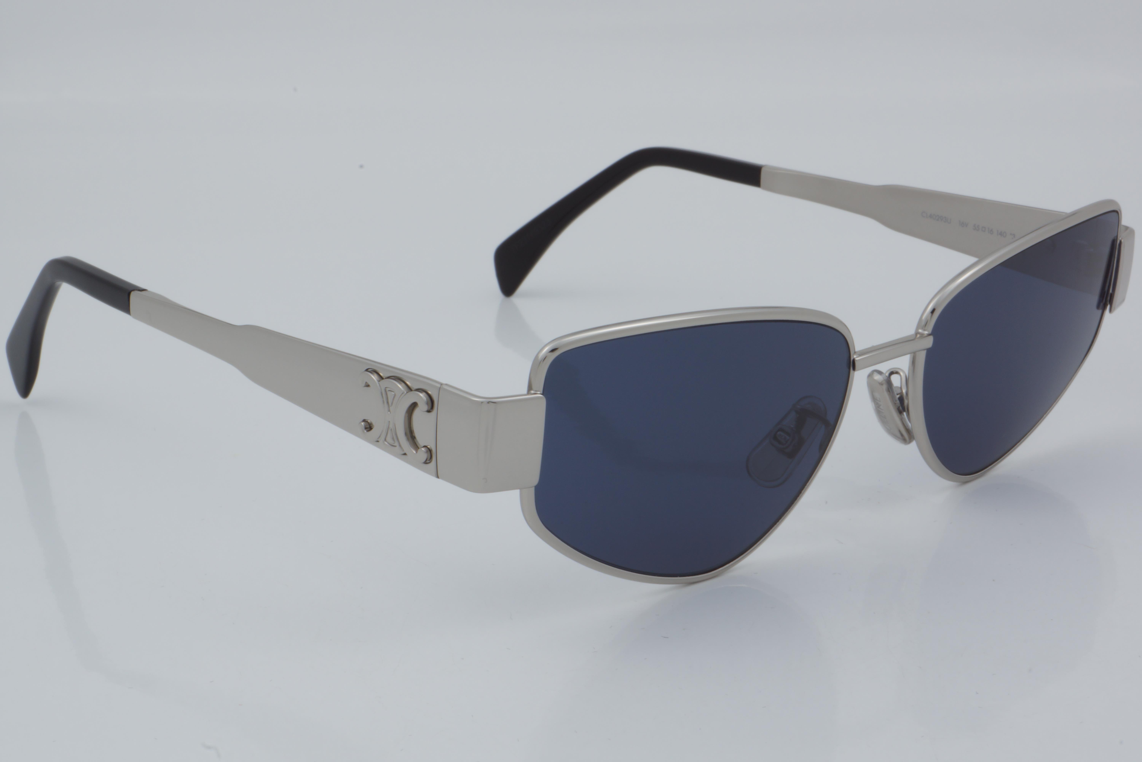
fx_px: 2379
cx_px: 571
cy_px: 381
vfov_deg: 18.2
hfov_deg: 27.0
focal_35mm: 75
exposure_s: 1/4
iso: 100
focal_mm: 50
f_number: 32
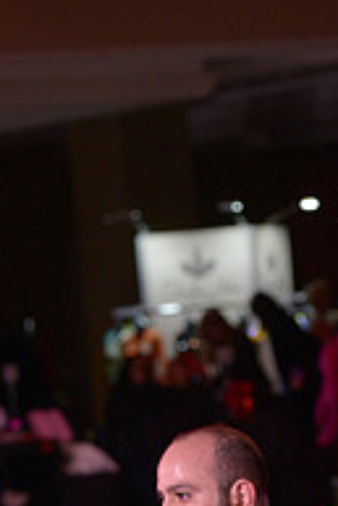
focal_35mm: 295
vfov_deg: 6.9
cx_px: 384
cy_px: 713
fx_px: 4147
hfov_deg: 4.7
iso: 1250
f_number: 5
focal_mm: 98
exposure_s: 1/200
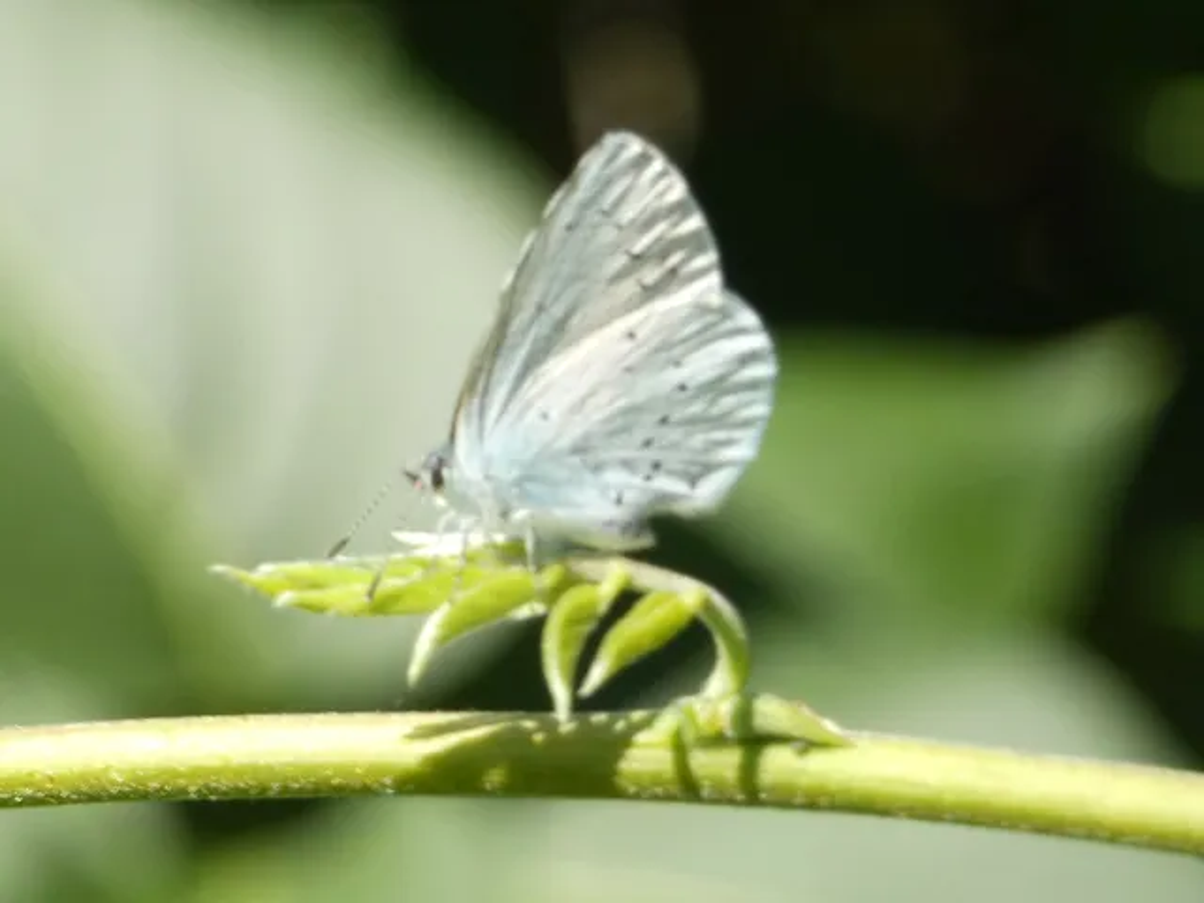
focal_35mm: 319
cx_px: 602
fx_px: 11095
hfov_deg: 6.2
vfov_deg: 4.7
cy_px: 452
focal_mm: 57.2
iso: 80
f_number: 5.6
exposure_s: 1/80
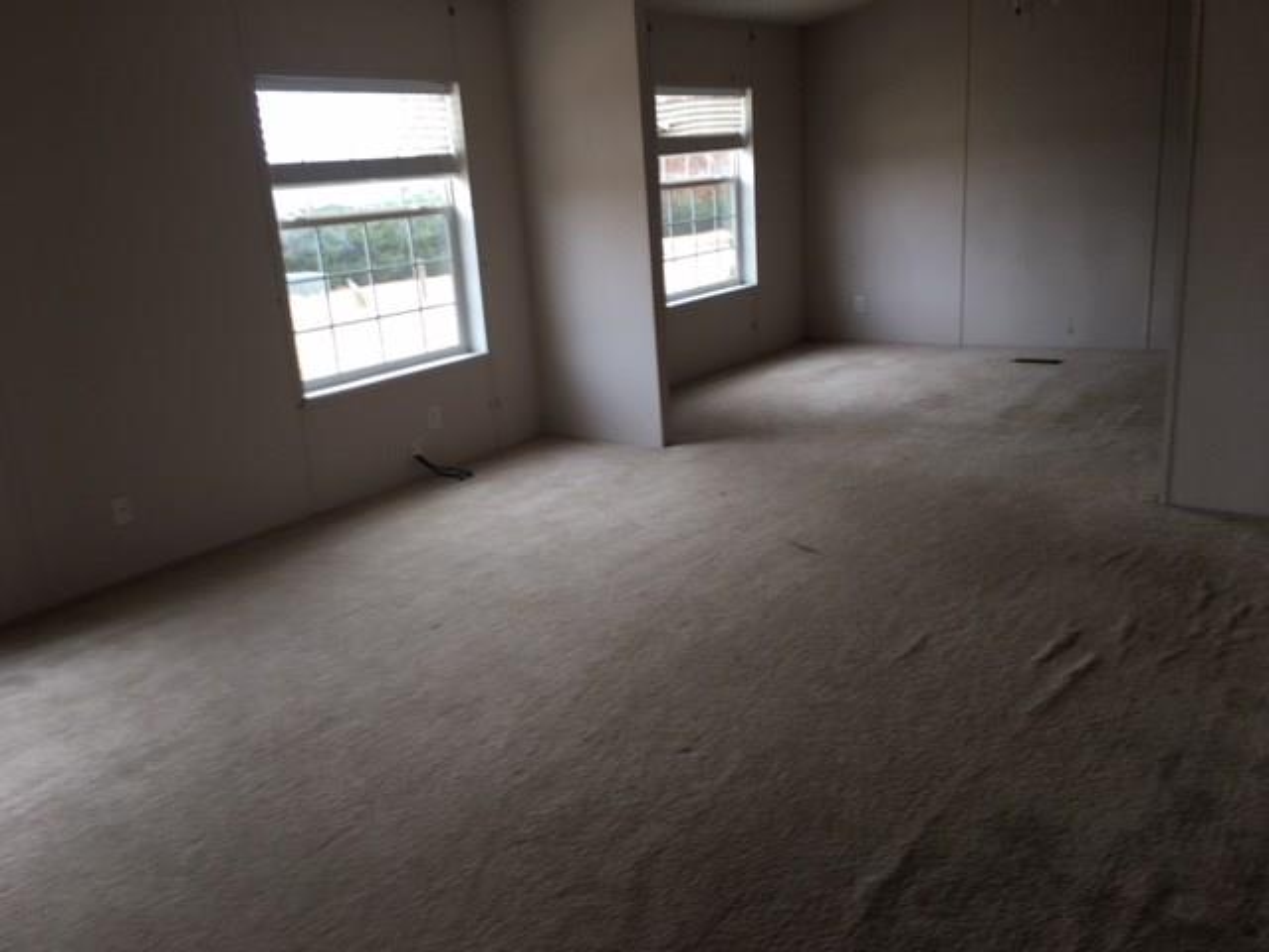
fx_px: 1063
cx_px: 634
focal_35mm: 29
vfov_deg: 48.2
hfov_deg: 61.7
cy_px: 476
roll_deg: +5.3
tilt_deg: -15.7
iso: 25
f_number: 2.2
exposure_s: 1/40
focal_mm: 4.15
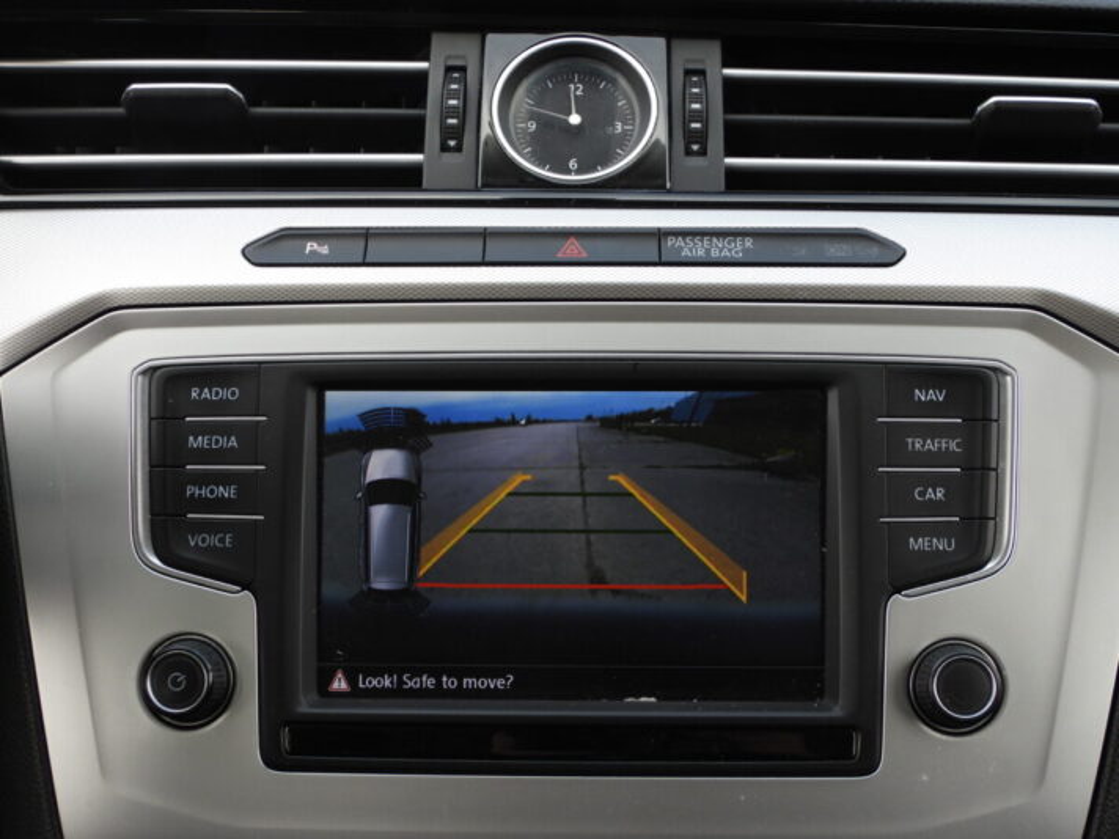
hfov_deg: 42.9
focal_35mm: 44
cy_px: 420
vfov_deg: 32.9
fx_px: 1422
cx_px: 560
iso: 100
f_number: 3.2
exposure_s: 1/160
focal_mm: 7.9
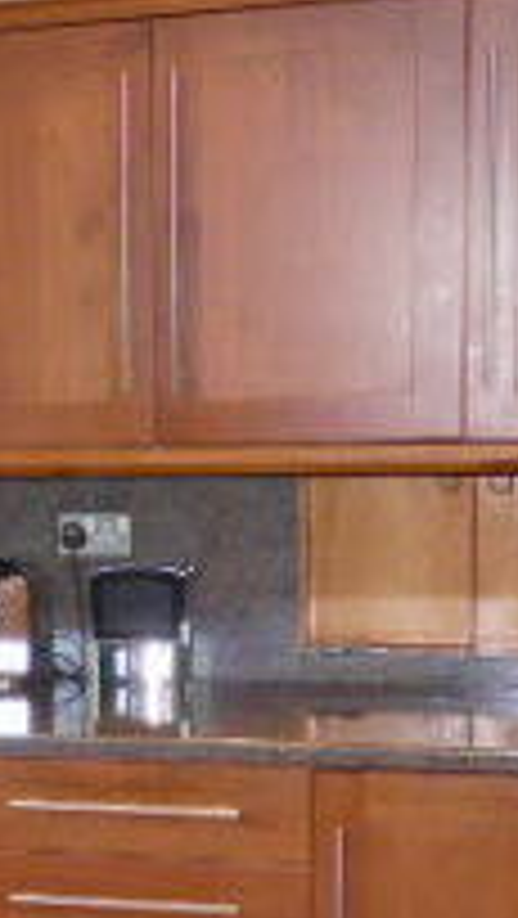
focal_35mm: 87
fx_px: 2121
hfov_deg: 12.8
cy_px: 677
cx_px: -390
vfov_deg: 24.2
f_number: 2.8
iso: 160
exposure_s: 1/30
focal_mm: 4.6
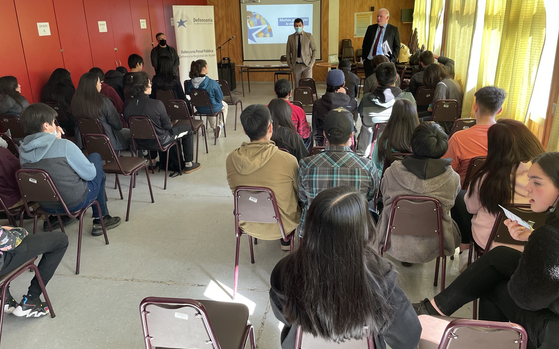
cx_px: 280
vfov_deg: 44.4
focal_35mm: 28
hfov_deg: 66.5
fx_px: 427
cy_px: 143
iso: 125
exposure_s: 1/107
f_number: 1.6
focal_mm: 4.2
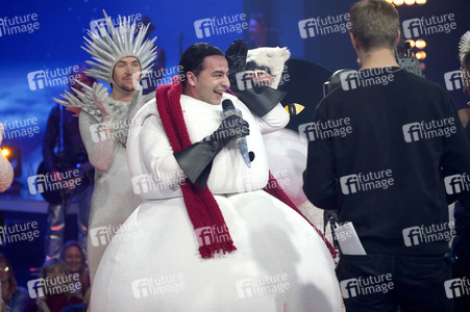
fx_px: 2361
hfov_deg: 11.4
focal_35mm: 181
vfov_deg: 7.6
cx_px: 235
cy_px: 156
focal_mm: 181
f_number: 5.6
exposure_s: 1/250
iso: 3200
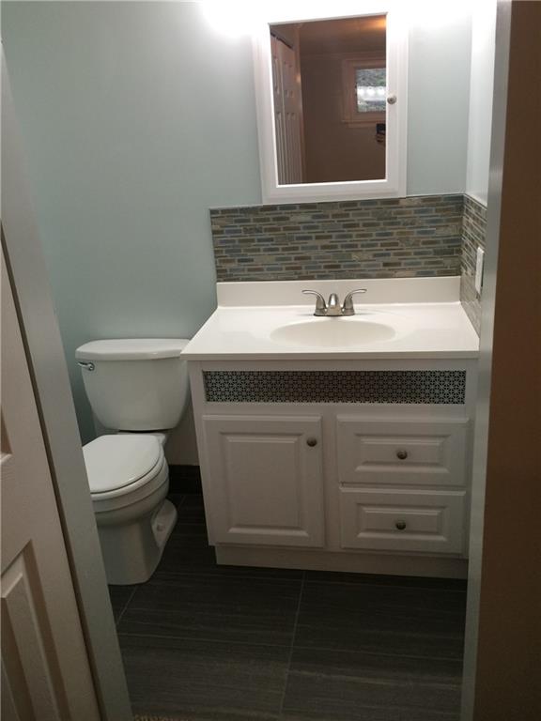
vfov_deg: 61.7
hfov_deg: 48.2
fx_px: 604
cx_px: 270
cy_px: 360
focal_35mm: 29
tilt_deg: -19.6
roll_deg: +5.1
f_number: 2.2
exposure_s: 1/30
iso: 40
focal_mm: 4.15
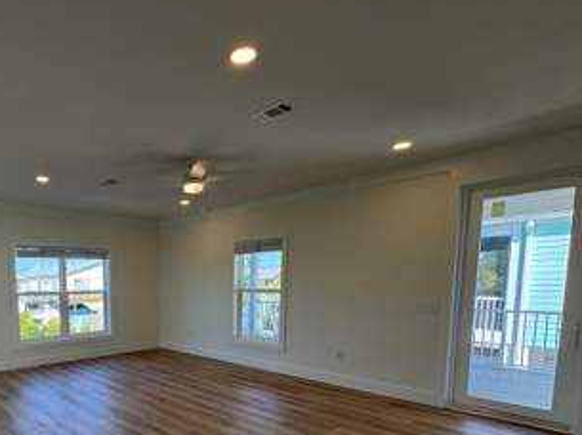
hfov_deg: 70.9
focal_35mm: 22
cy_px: 318
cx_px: 141
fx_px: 369
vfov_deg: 58.3
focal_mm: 2.22
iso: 40
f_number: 2.2
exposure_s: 1/132
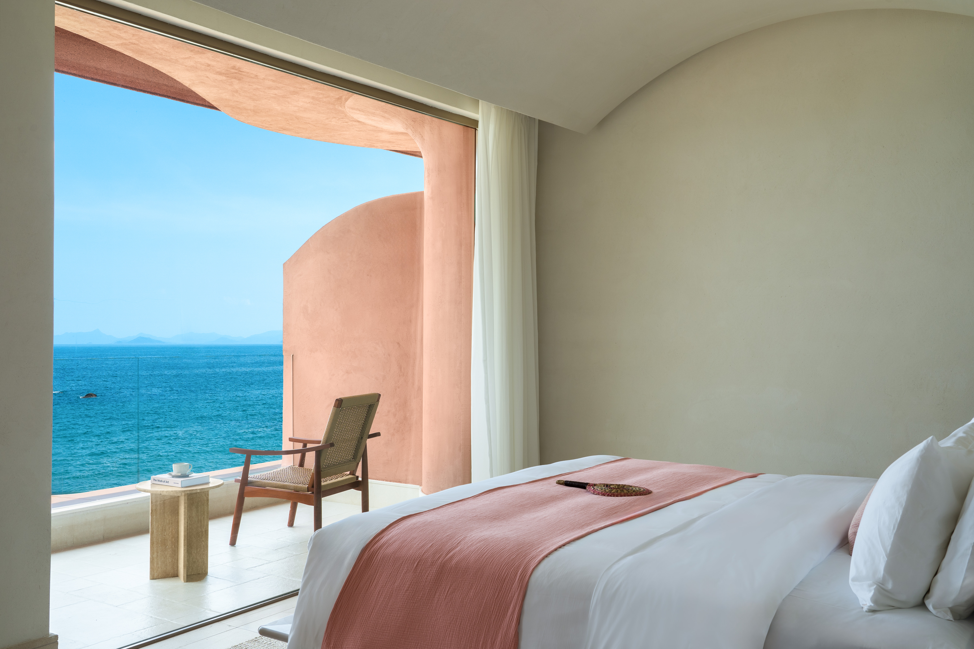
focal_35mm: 33
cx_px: 487
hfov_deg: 57.2
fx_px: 893
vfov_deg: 40.0
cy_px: 324
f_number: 11
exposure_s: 1/20
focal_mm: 33
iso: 100
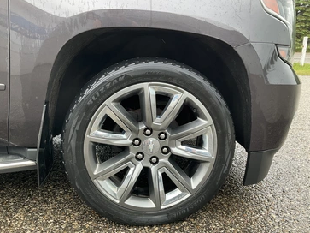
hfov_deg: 56.8
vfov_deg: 44.1
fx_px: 286
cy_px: 125
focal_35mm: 32
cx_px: 155
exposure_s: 1/122
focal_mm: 3
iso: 32
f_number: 1.8
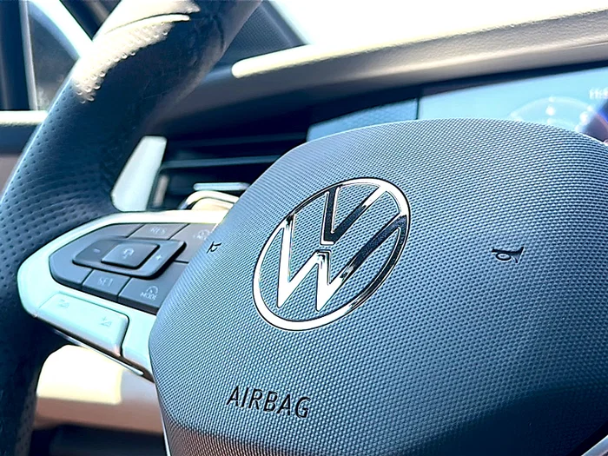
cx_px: 304
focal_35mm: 48
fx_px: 843
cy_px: 228
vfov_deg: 30.3
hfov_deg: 39.7
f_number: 1.78
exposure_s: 1/350
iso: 100
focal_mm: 6.86
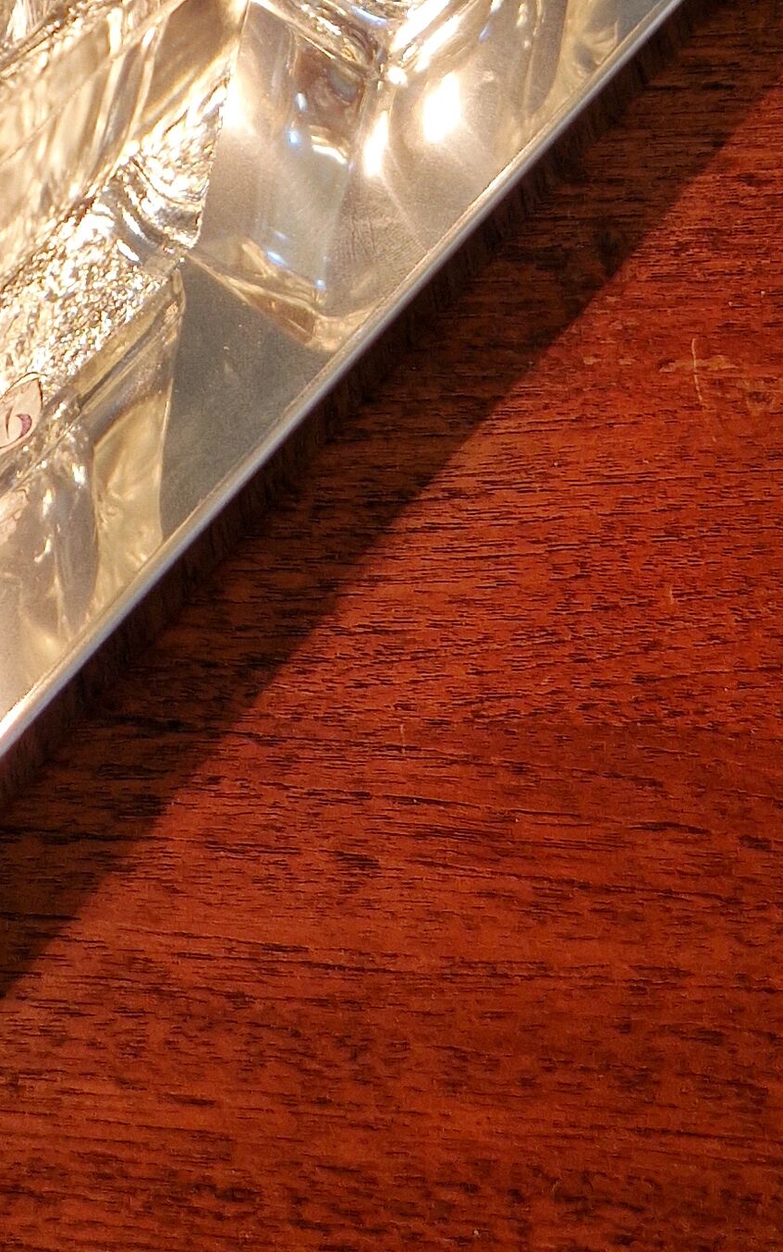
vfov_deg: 24.9
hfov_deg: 17.0
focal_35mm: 72
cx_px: -239
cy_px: -369
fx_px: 2457
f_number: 1.8
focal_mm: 5.4
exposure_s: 1/100
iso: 50
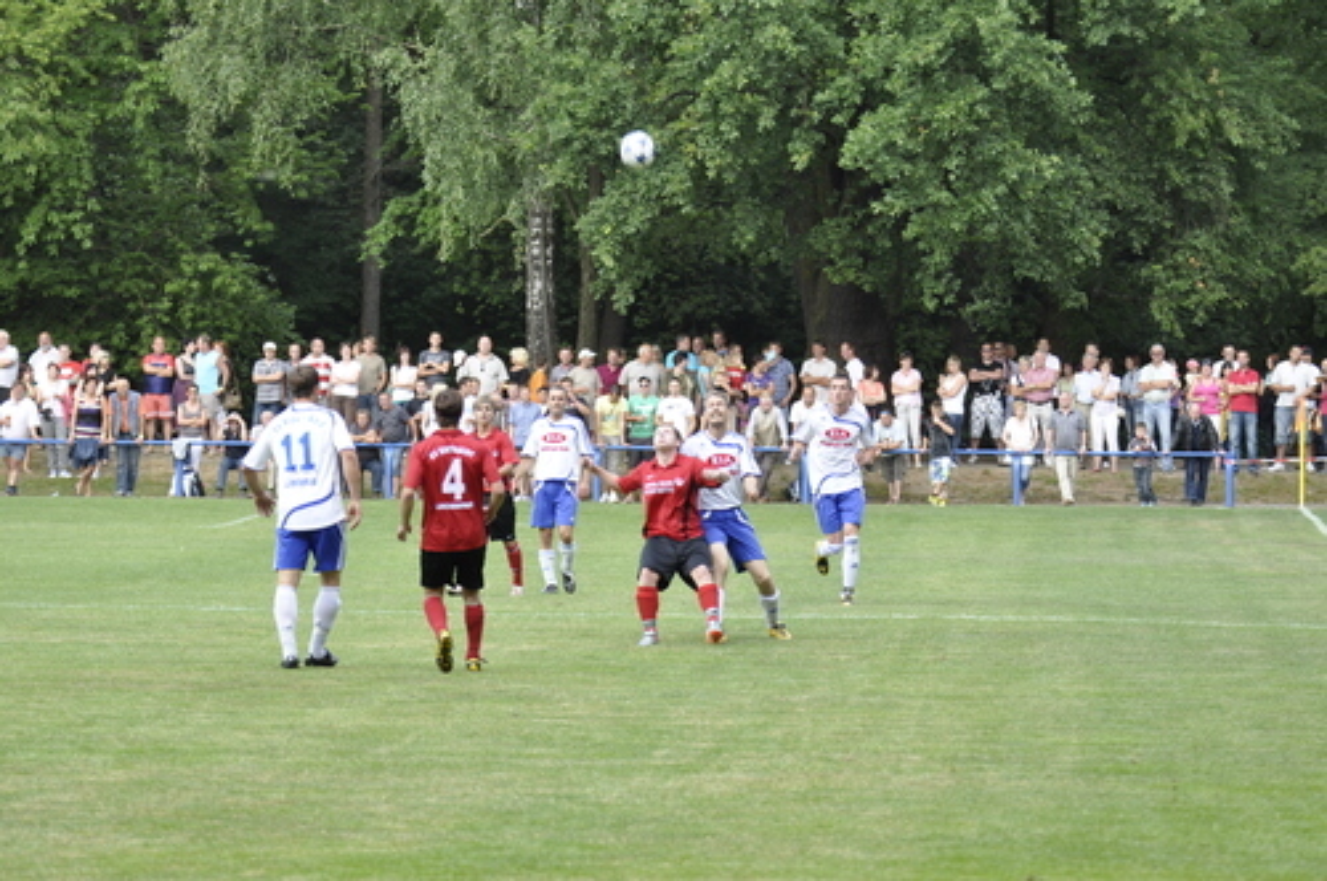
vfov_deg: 7.3
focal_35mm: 188
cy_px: 440
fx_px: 6902
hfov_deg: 11.0
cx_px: 664
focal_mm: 125
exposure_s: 1/125
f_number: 5.6
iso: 220
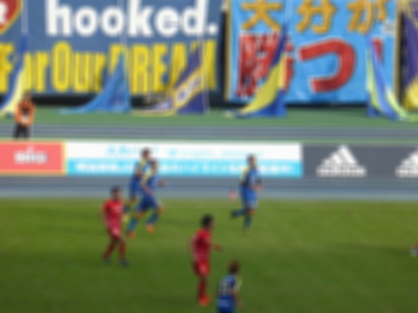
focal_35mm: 401
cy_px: 156
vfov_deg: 3.7
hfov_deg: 4.9
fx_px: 4842
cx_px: 209
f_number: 5.9
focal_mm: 65
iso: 320
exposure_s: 1/400
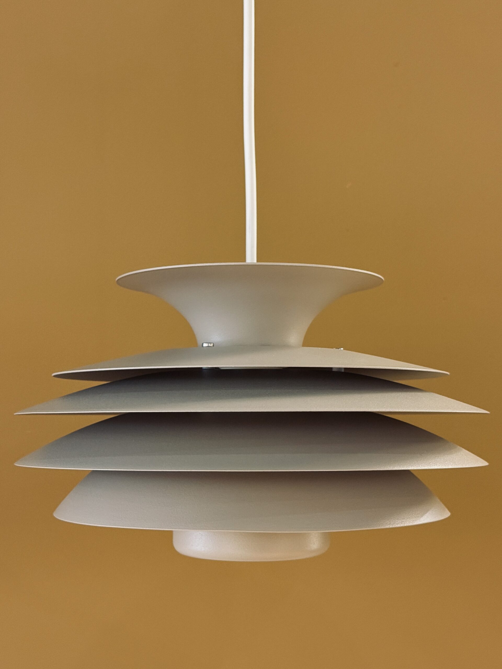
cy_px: 334
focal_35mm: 48
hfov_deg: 30.3
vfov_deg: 39.7
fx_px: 928
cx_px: 251
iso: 160
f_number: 1.78
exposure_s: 1/50
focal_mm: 6.76
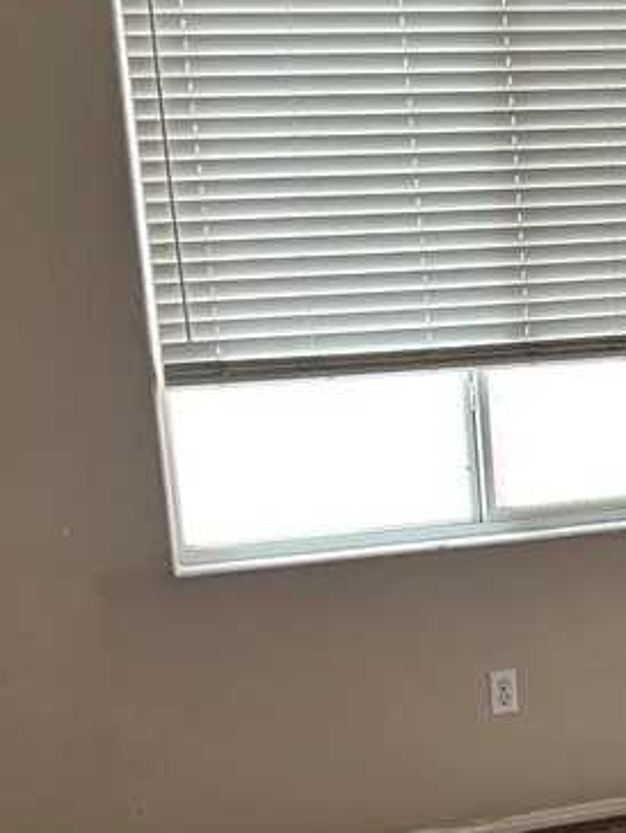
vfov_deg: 26.4
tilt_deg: -7.3
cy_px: 596
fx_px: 1759
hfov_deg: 19.6
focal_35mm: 73
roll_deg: +3.9
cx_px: 621
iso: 100
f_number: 1.5
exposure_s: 1/60
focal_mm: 5.7
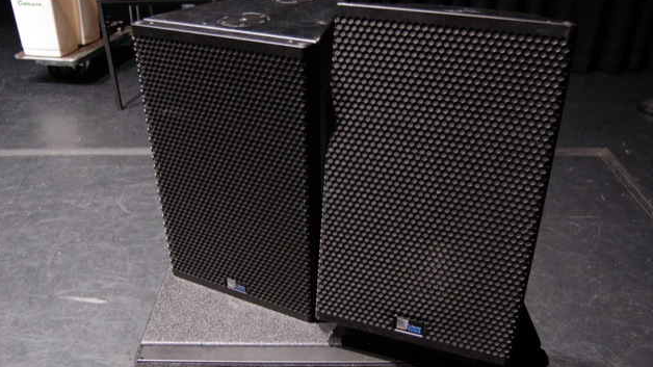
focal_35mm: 32
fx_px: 554
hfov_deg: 61.0
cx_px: 329
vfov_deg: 36.6
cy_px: 173
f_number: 3.8
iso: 1600
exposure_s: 1/13
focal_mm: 20
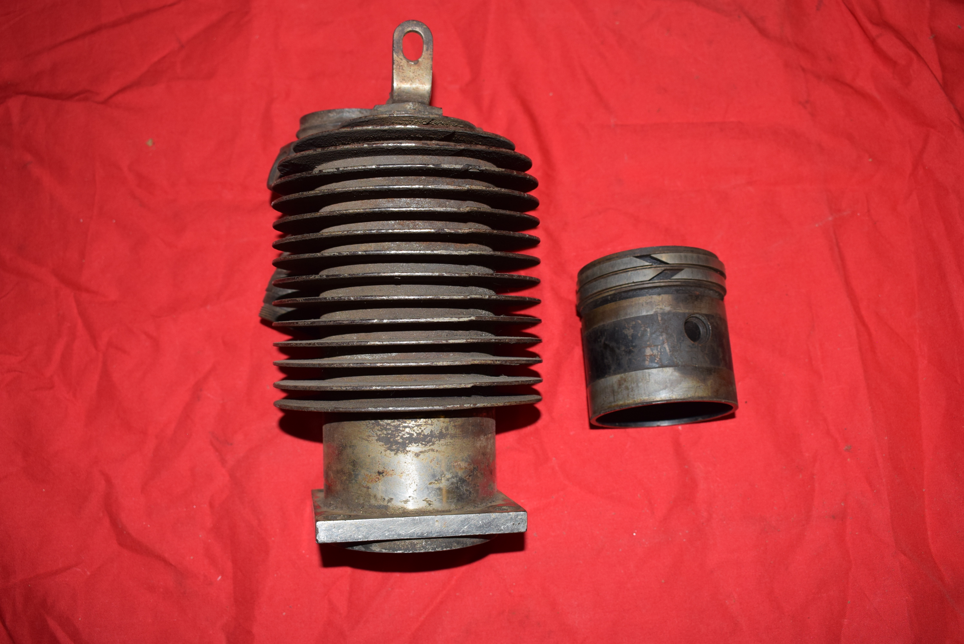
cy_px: 322
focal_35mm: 36
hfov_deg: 53.1
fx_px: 965
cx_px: 482
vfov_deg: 36.9
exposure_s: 1/125
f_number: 5.6
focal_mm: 24
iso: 400
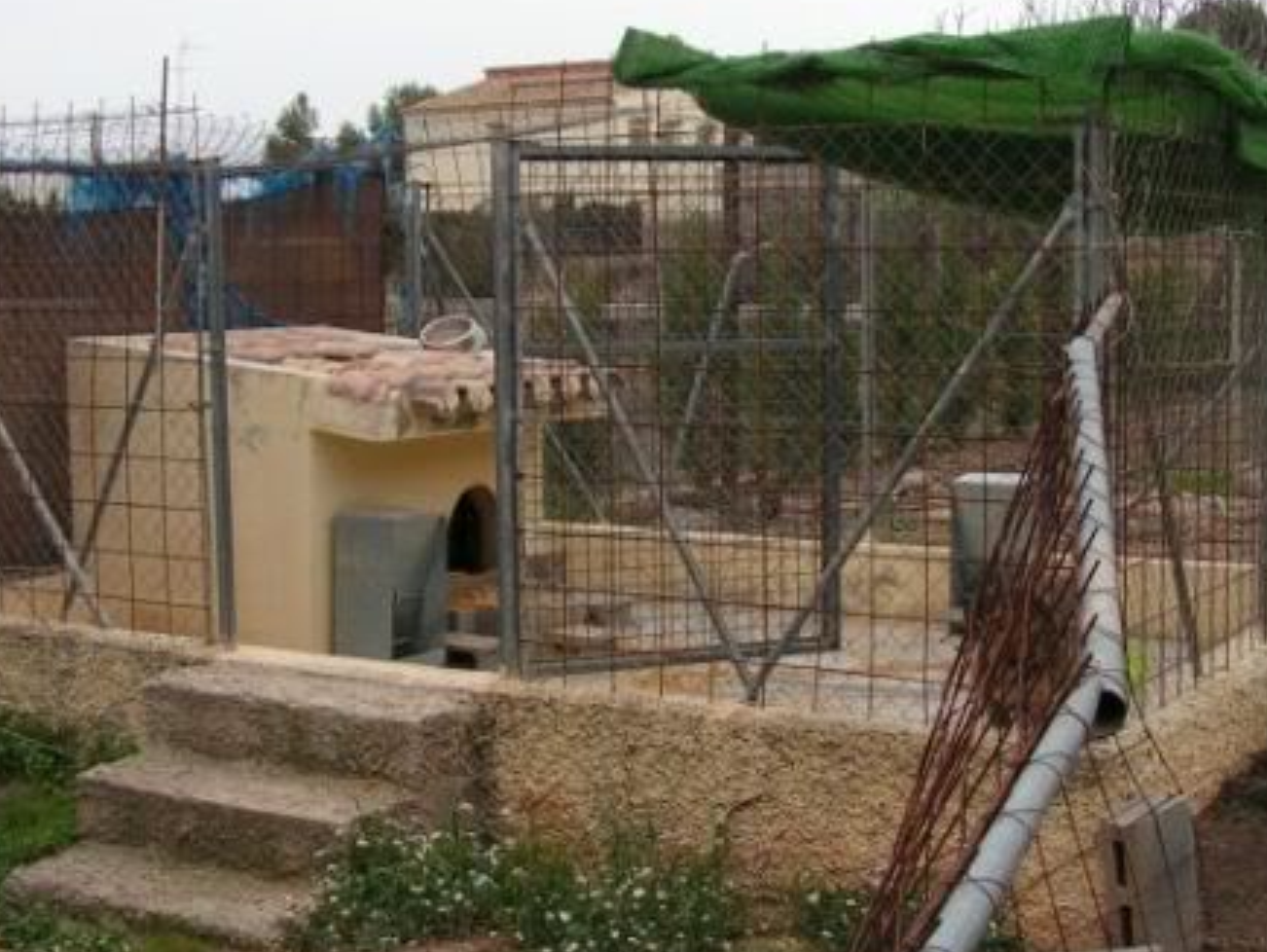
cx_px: 660
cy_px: 470
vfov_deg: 26.1
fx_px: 2051
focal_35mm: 56
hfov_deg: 34.3
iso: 64
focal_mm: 6.4
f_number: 3.2
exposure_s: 1/400
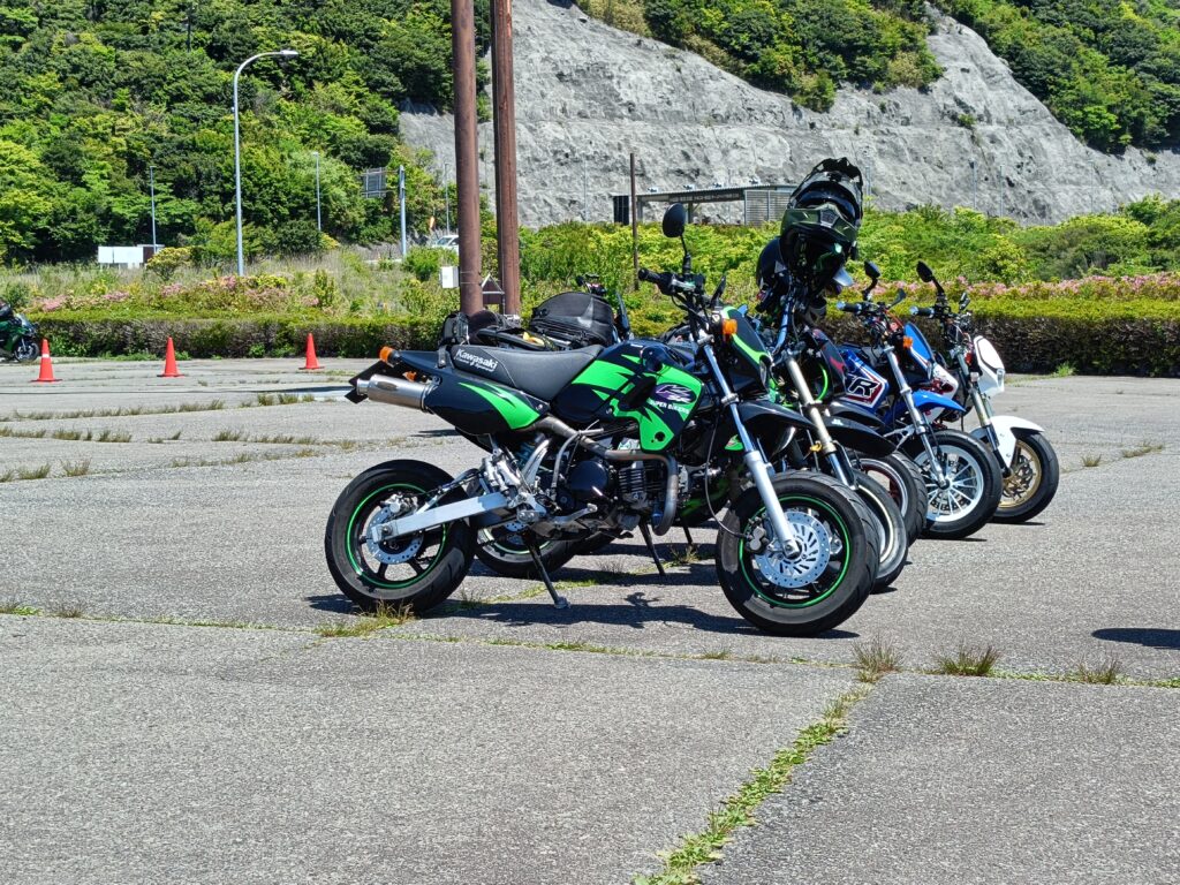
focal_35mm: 53
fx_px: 1807
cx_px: 590
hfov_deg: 36.2
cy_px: 442
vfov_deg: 27.5
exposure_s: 1/379
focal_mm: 4.7
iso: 50
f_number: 1.7
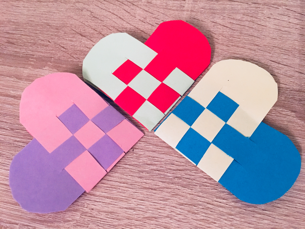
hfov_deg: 61.7
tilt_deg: -61.5
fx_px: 256
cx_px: 152
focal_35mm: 29
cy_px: 114
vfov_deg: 48.2
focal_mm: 4.15
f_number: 2.2
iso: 125
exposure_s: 1/8
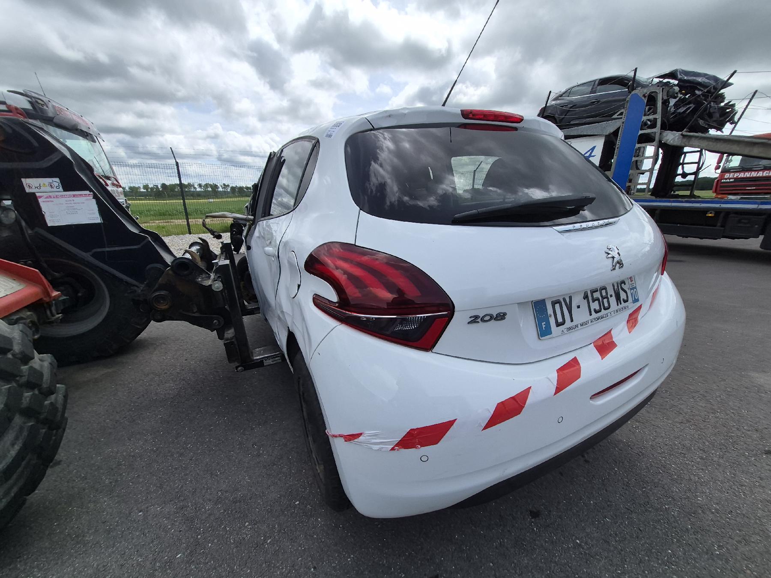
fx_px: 290
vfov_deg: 89.9
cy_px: 289
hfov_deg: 106.2
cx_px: 386
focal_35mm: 13
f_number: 2.2
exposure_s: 1/2500
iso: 40
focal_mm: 1.74
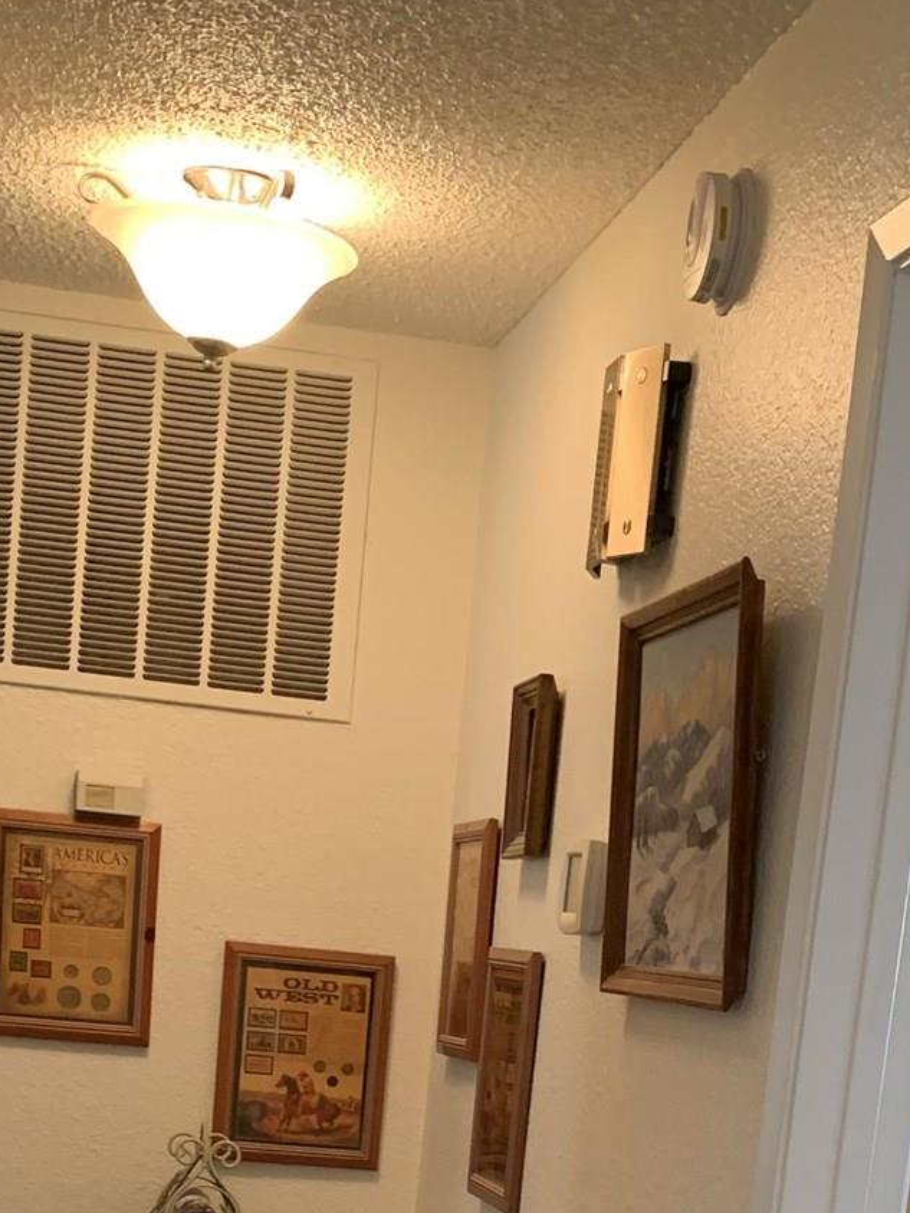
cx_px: 438
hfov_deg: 20.7
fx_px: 2489
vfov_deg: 25.3
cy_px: 1365
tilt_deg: -9.7
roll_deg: -5.5
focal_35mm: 71
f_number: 1.8
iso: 160
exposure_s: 1/60
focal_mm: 4.25
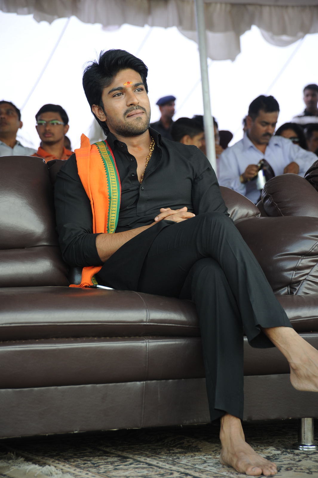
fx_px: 1592
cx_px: 159
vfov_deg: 17.1
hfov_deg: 11.4
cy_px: 239
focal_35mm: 120
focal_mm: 120
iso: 640
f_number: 6.3
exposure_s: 1/125
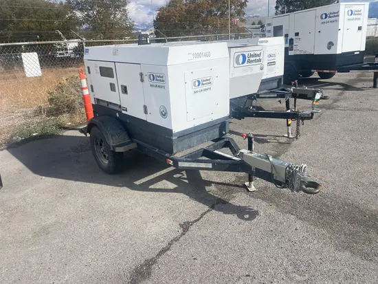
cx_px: 189
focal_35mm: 26
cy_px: 142
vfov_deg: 53.1
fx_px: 284
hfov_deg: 67.3
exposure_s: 1/3731
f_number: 1.8
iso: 32
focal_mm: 4.25
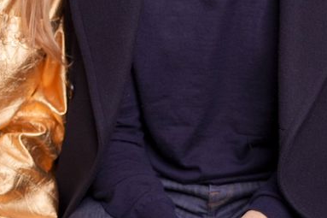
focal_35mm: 117
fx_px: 1062
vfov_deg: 11.7
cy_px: 50
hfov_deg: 17.4
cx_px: 226
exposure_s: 1/200
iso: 400
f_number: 1.8
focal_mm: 35
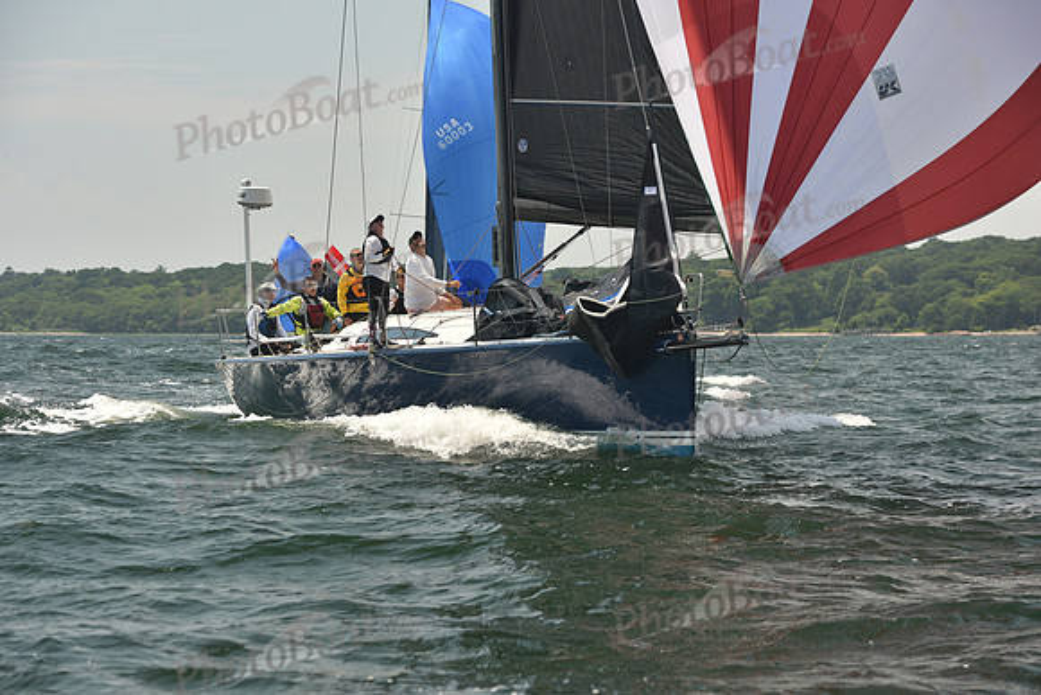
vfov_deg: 13.0
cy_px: 348
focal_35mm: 105
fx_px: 3037
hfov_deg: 19.5
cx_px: 520
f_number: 5.6
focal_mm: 105
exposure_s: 1/640
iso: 250
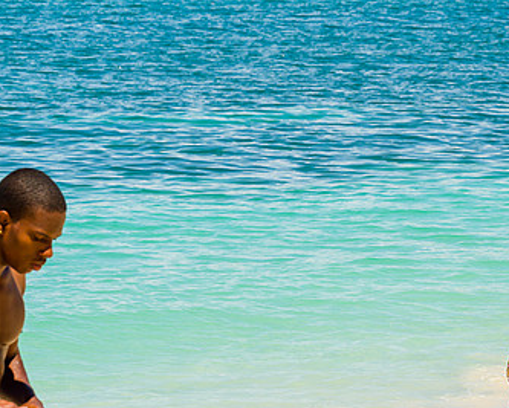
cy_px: 53
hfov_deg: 7.0
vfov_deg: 5.6
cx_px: 470
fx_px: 4161
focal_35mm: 276
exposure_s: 1/320
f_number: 8
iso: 140
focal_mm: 104
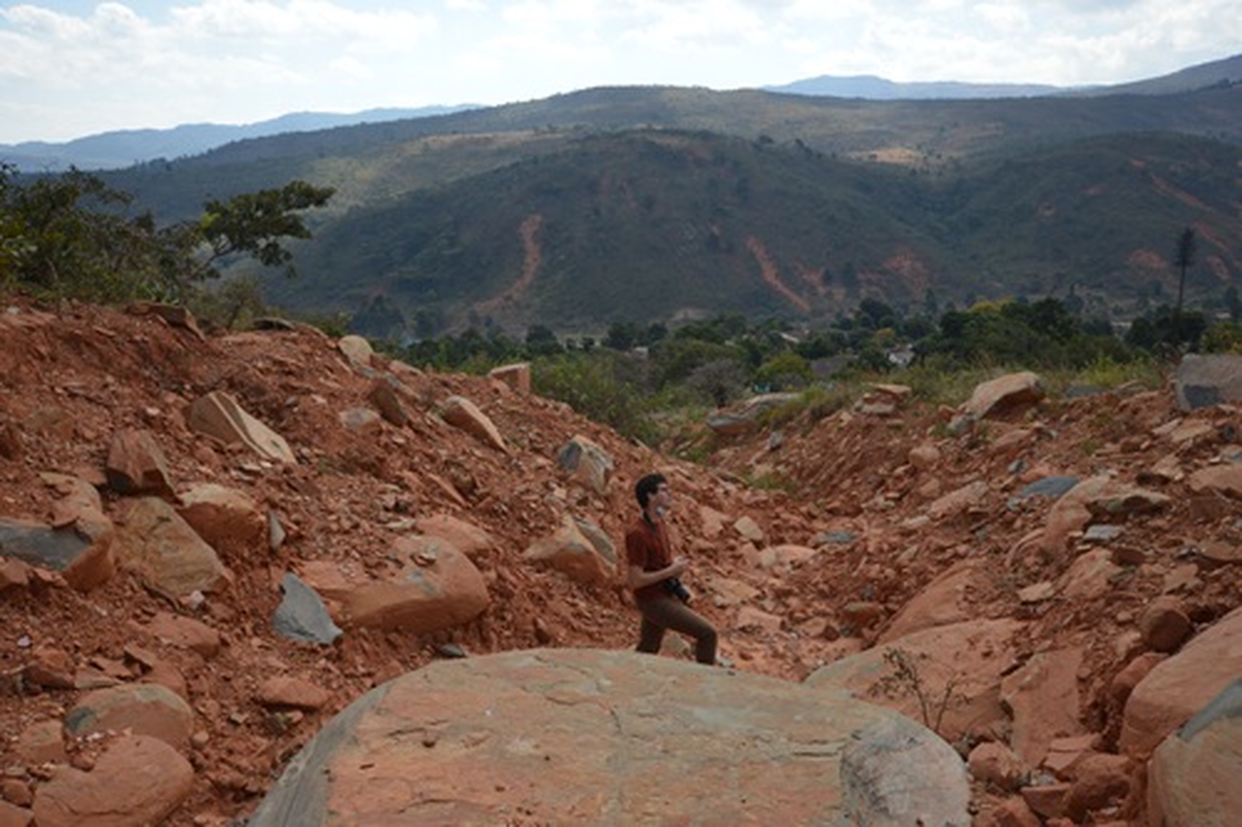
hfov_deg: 58.7
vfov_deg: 41.1
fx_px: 1104
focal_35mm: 32
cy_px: 414
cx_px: 621
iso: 2000
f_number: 16
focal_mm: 32
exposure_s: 1/1000
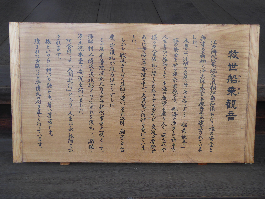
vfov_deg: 27.5
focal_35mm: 53
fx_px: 406
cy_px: 100
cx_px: 132
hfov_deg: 36.2
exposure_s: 1/60
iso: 100
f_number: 4.1
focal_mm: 9
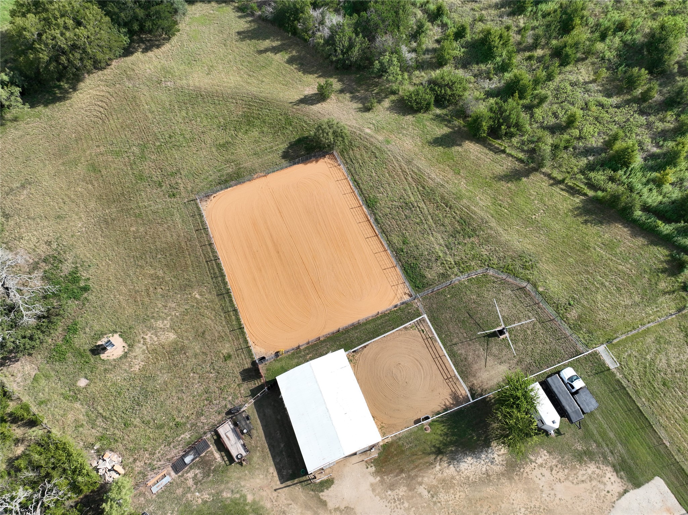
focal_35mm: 24
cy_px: 258
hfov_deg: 71.6
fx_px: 477
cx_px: 344
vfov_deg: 56.8
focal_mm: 12.29
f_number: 2.8
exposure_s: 1/1600
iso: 200
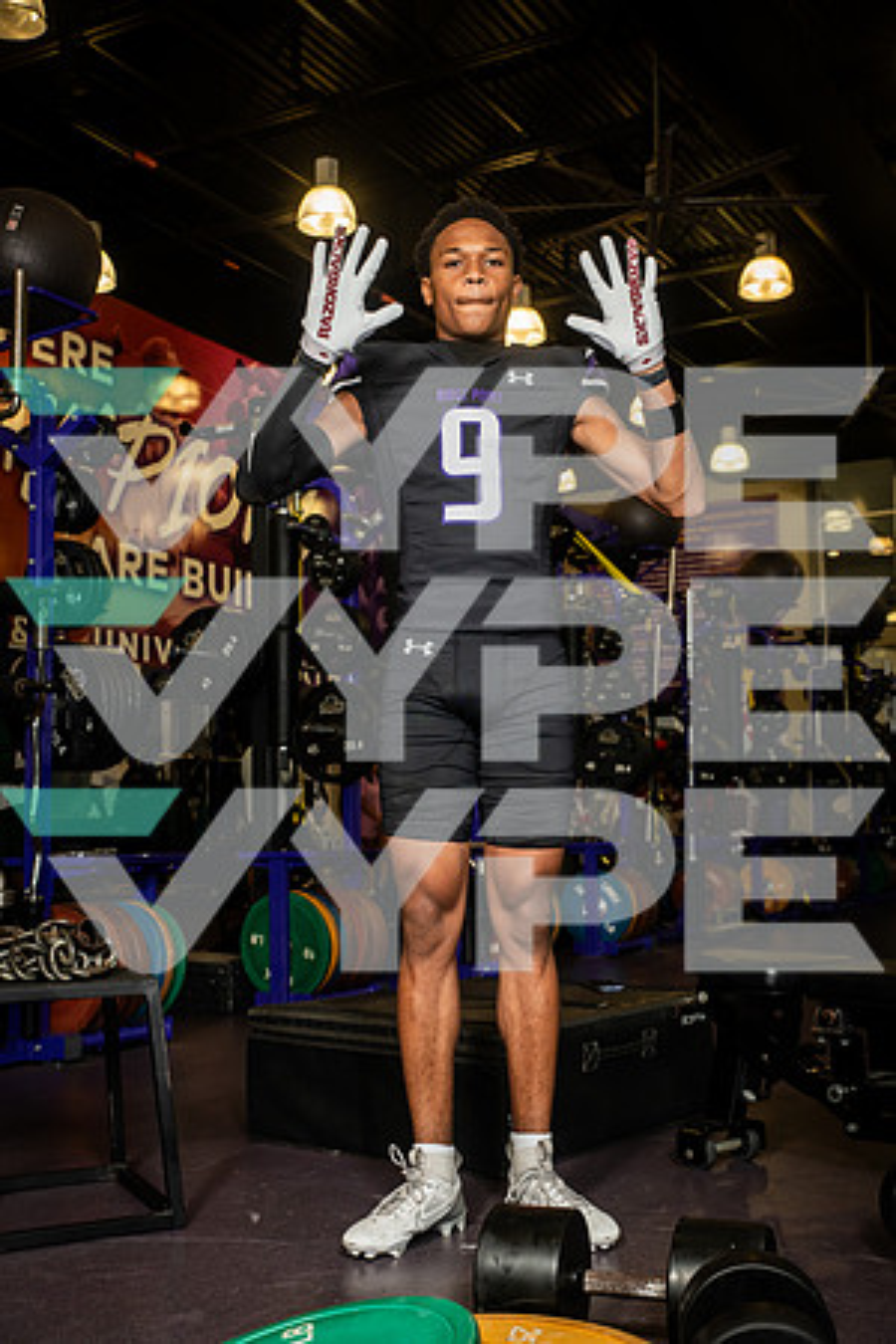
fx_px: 1493
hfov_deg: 33.4
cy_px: 672
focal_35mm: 40
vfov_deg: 48.5
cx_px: 448
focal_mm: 40
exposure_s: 1/250
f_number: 5.6
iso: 500
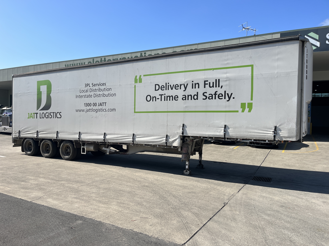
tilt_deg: -1.2
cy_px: 123
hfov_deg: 67.3
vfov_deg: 53.1
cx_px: 164
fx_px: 247
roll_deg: -1.0
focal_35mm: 26
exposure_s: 1/4149
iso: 50
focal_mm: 5.1
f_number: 1.6
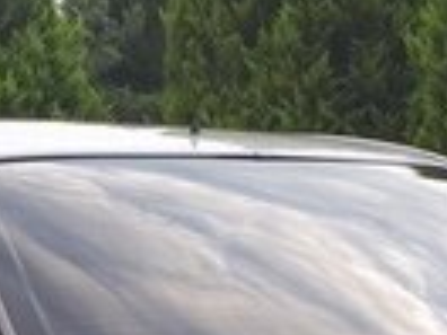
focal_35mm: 135
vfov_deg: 10.5
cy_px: 533
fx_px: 1743
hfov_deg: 14.6
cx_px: 224
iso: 40
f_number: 1.9
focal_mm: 3.6
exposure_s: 1/122
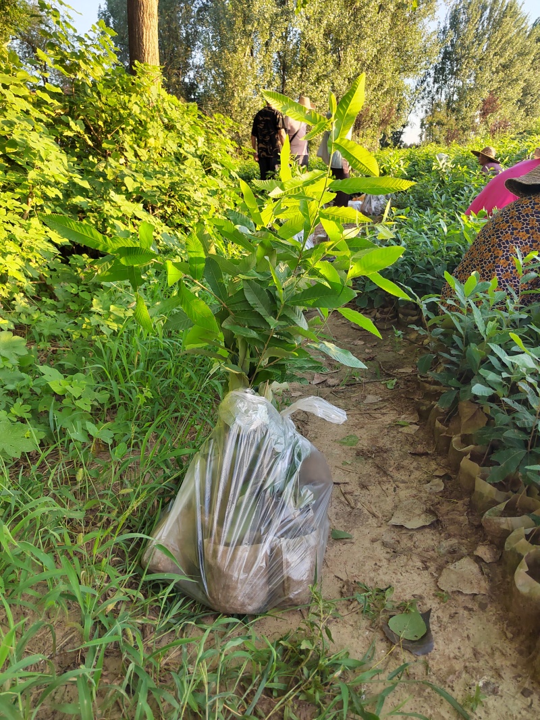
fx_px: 478
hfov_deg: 58.9
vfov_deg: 73.9
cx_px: 270
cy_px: 360
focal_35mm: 23
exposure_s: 1/100
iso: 216
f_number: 1.9
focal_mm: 5.52
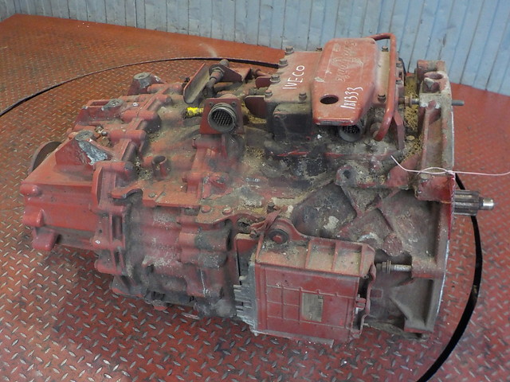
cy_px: 191
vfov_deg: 46.8
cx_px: 255
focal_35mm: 30
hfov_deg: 60.0
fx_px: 442
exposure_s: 1/30
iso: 360
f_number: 3.3
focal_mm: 4.1
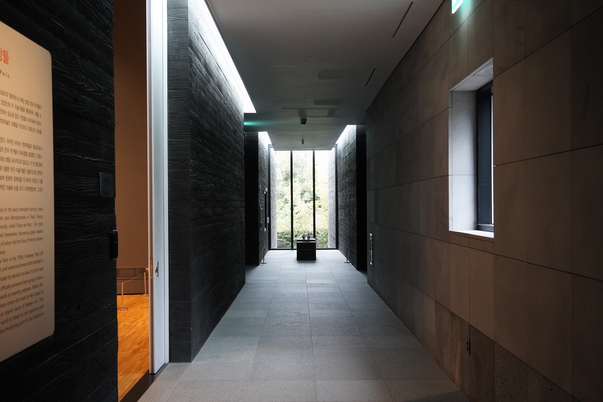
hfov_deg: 54.4
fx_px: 586
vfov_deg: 37.9
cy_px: 201
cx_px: 302
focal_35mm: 35
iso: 6400
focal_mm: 35
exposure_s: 1/100
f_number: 5.6
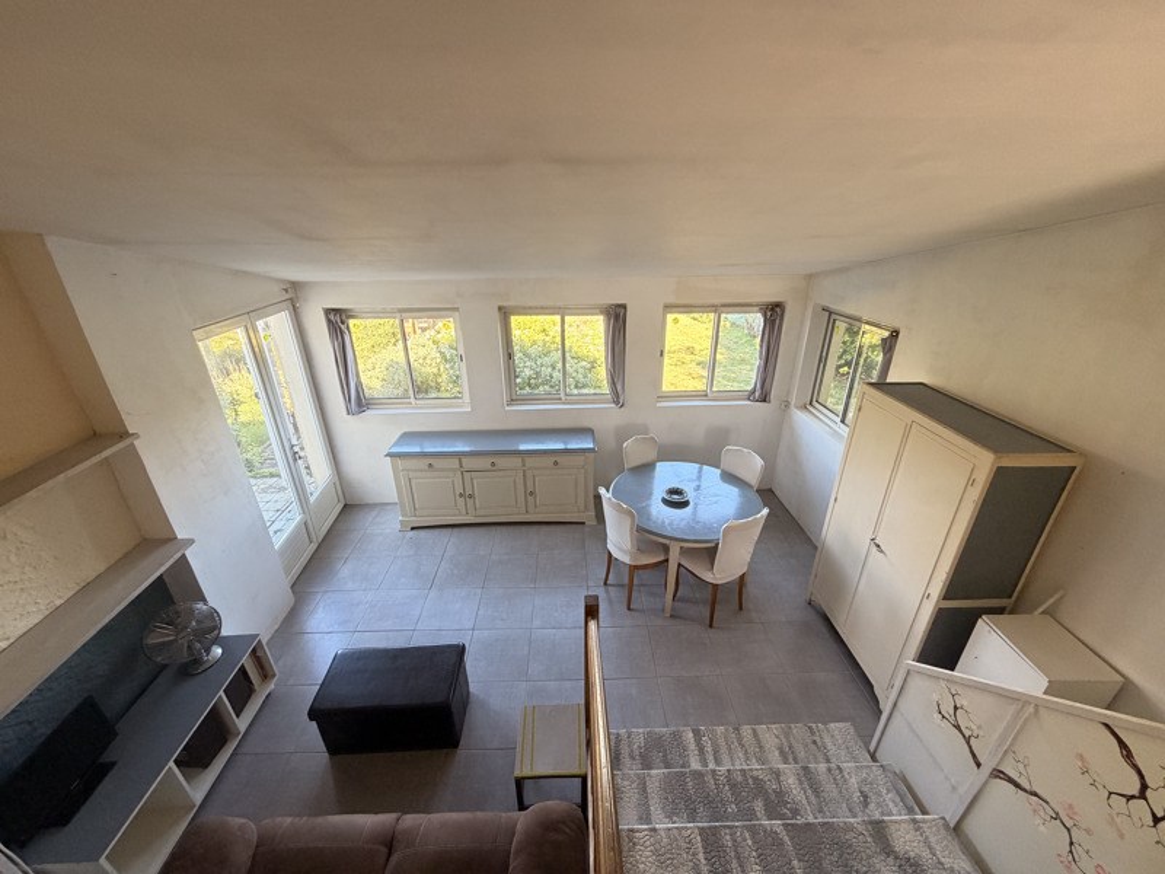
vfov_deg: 85.7
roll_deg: +0.6
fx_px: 471
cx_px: 582
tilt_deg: -24.2
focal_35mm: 14
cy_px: 437
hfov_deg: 102.1
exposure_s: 1/121
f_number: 2.2
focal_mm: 2.22
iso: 250
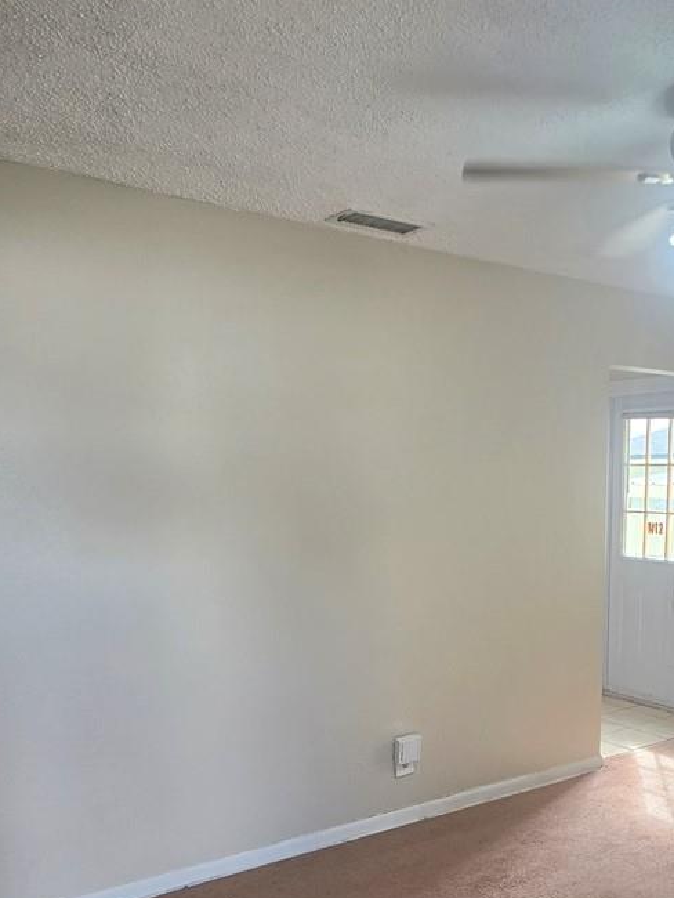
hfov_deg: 42.5
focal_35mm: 32
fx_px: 830
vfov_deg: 55.6
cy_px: 597
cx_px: 523
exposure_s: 1/120
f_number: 1.9
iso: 100
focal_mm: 2.2
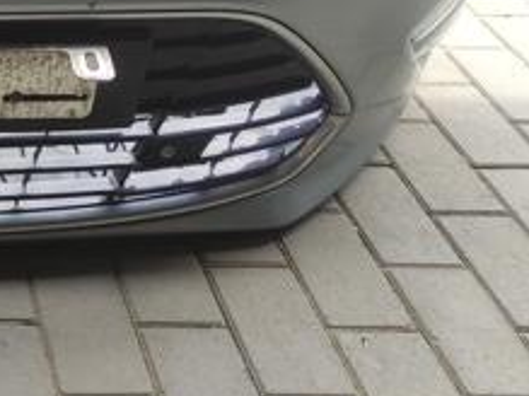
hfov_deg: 23.0
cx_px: -203
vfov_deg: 20.0
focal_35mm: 73
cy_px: 116
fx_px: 1115
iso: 100
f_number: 1.89
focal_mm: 5.43
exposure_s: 1/263
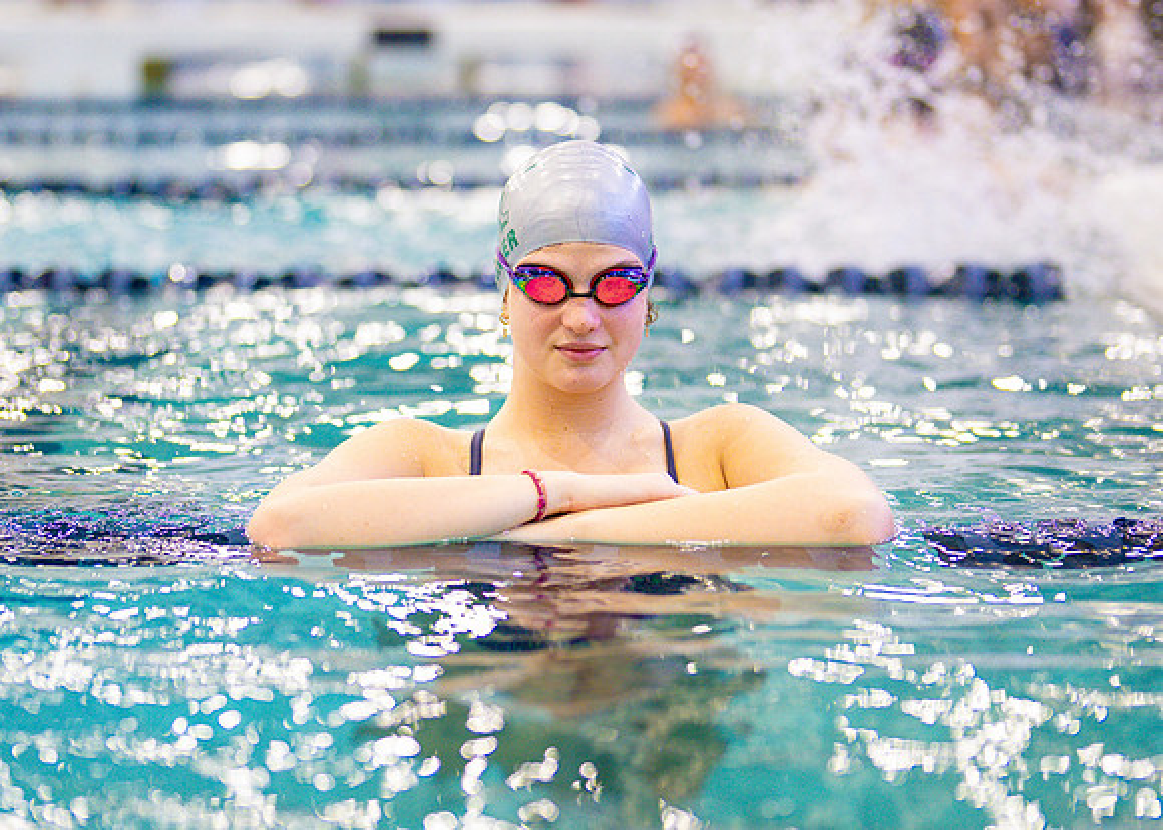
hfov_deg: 18.1
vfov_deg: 13.0
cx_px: 551
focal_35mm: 110
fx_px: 3644
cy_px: 374
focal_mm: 50
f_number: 1.2
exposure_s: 1/500
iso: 500
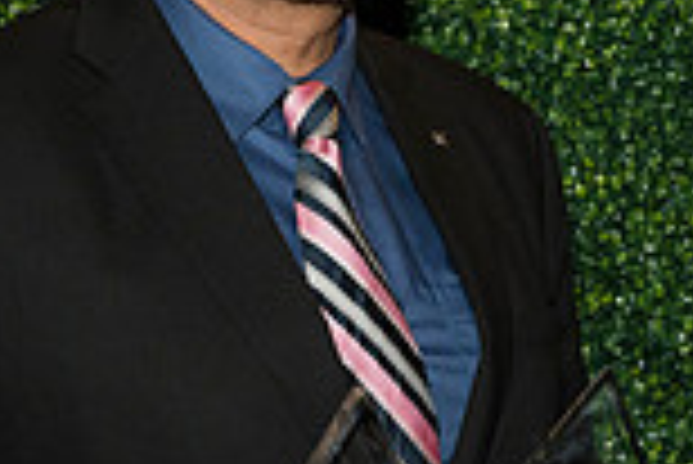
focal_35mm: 184
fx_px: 3545
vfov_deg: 7.5
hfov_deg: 11.0
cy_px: 277
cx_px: 716
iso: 800
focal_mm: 49
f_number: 5
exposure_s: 1/160
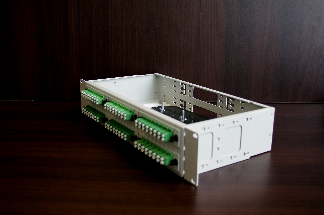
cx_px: 162
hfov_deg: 49.6
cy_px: 108
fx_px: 351
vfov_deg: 34.1
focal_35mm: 39
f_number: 4
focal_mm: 26
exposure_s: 1/50
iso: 250
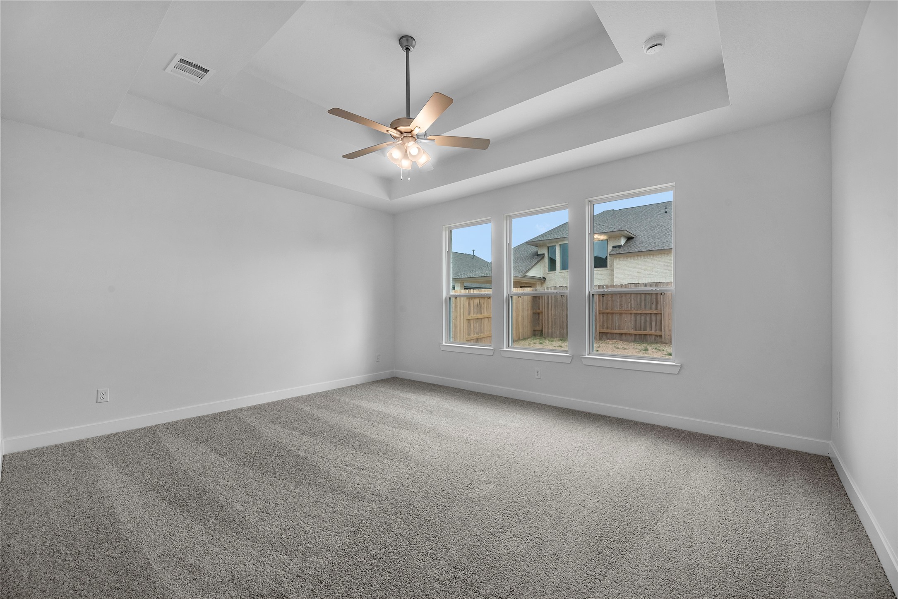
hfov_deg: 104.2
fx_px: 349
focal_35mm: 14
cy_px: 300
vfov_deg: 81.2
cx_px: 449
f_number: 9
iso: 250
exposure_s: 1/80
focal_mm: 14
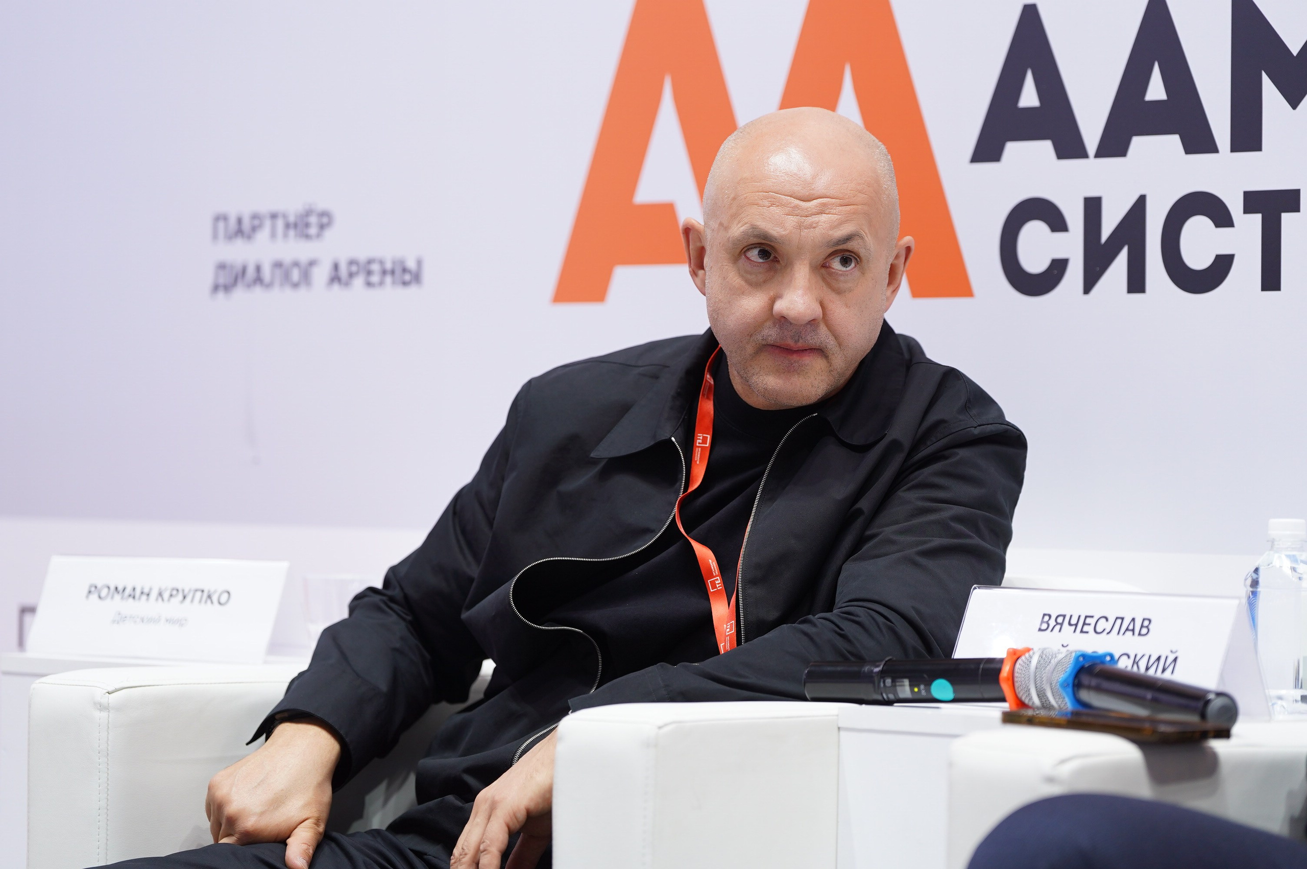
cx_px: 654
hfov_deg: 15.2
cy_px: 434
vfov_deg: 10.1
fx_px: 4897
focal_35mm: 135
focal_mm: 135
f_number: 3.2
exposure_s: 1/100
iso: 640
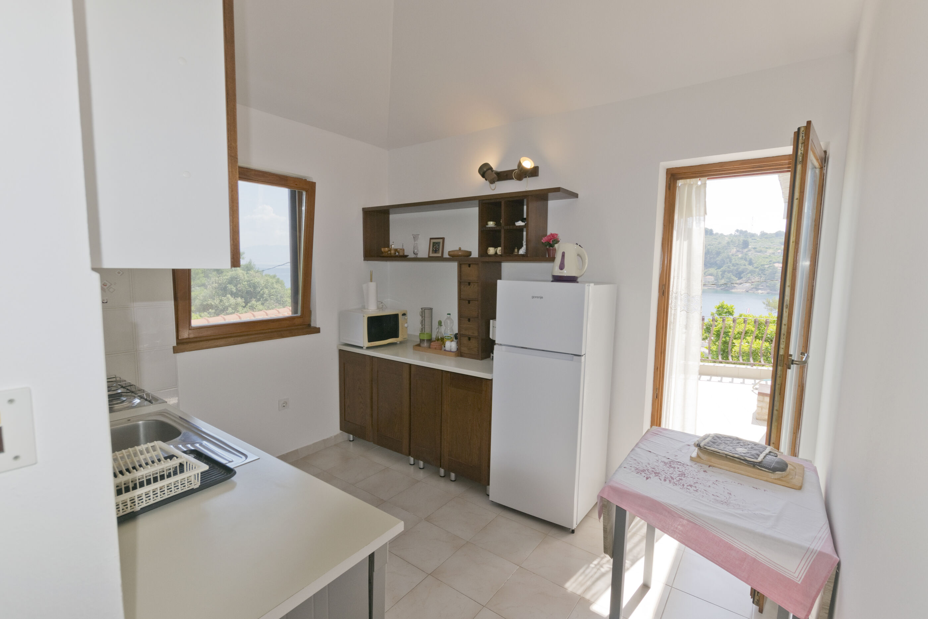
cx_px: 464
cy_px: 310
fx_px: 425
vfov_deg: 72.1
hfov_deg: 95.0
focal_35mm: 16
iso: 100
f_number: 6.3
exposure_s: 1/160
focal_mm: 11
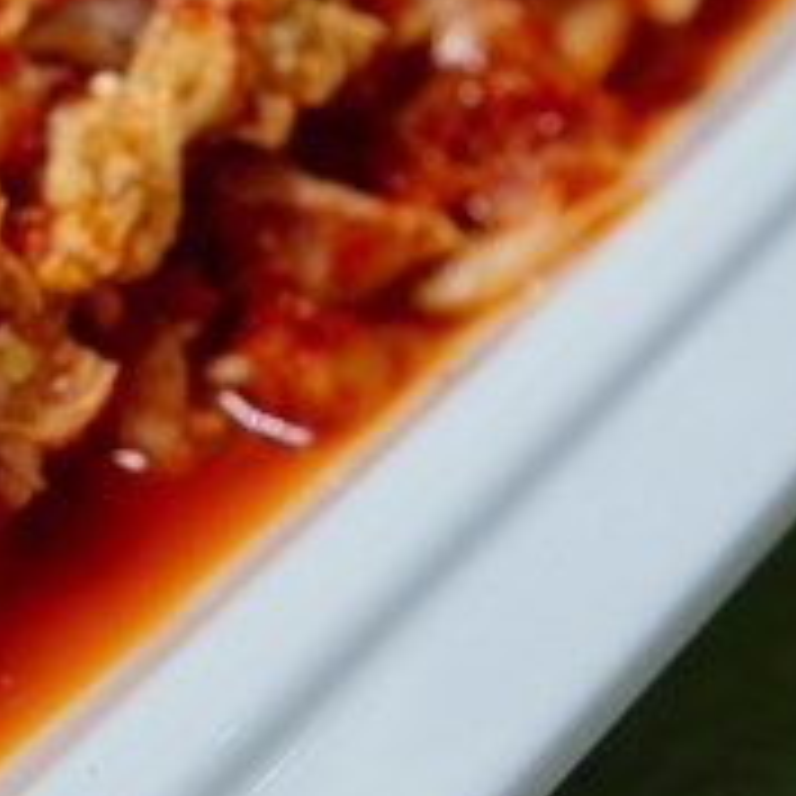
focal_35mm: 176
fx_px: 4579
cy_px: 216
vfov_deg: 9.9
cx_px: -310
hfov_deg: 9.7
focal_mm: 40.7
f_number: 5
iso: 400
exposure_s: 1/150
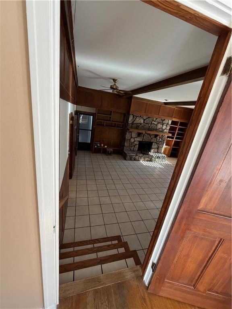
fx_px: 125
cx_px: 116
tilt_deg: -18.3
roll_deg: -8.8
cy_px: 154
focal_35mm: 14
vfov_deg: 102.1
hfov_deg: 85.7
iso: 200
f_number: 2.2
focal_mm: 2.22
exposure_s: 1/121
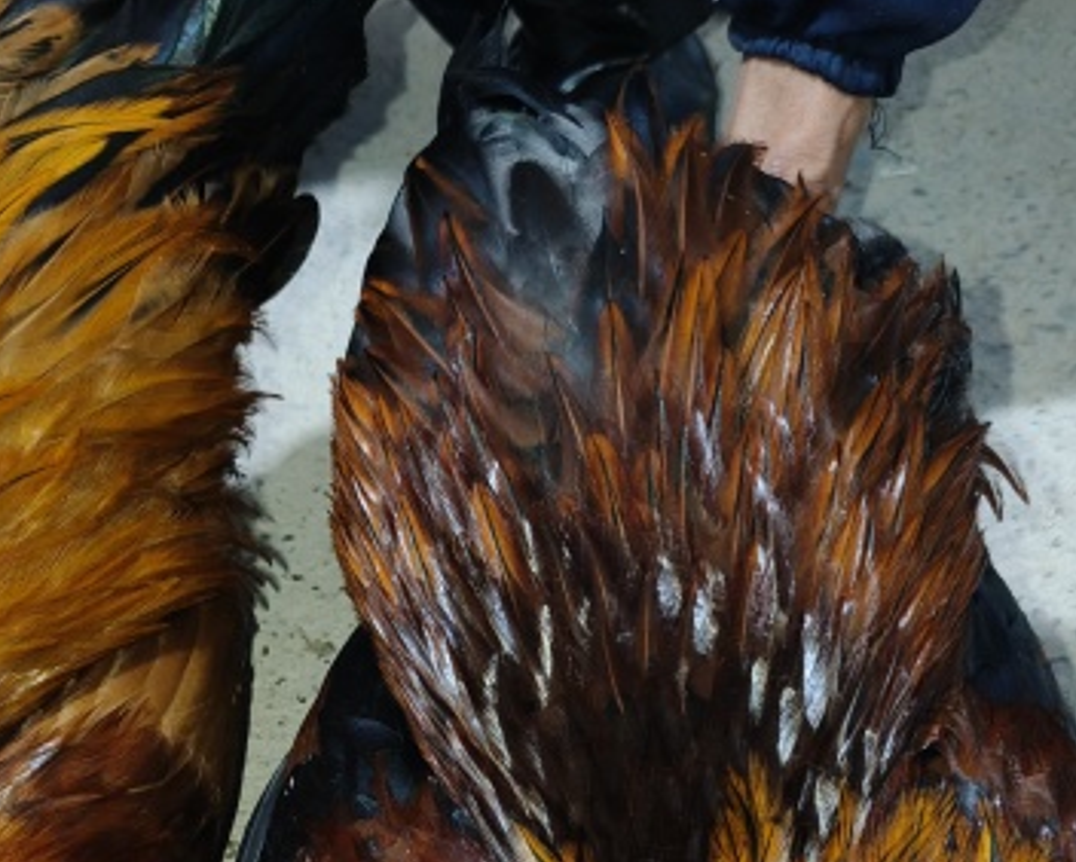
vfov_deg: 28.7
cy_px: 755
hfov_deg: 35.7
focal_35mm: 51
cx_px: 257
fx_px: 1625
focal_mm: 6.06
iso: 800
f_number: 1.6
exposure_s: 1/75.8
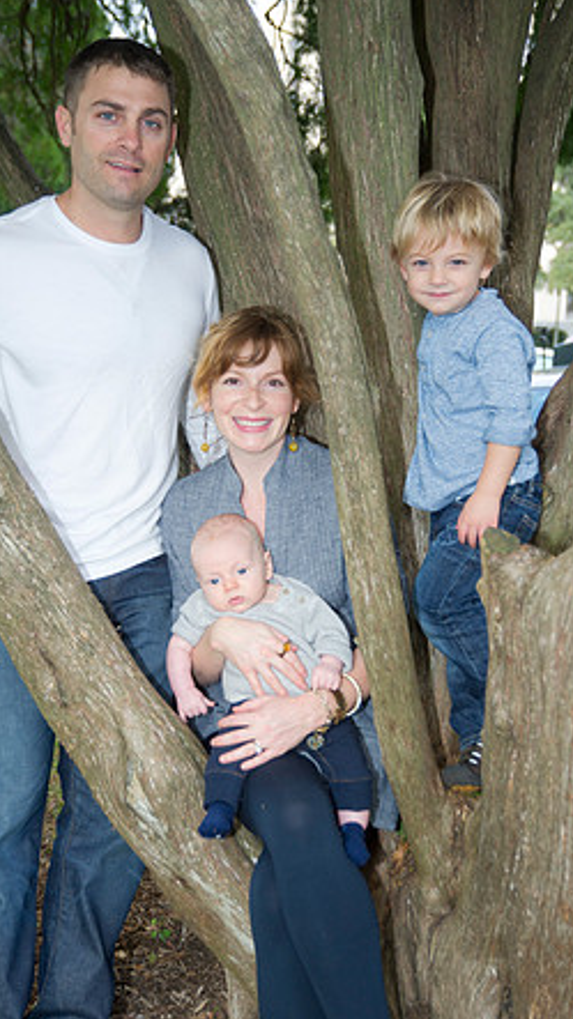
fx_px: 1378
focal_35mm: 51
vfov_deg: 40.6
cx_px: 268
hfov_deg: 23.5
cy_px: 506
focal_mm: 48
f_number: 4.5
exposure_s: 1/250
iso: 320
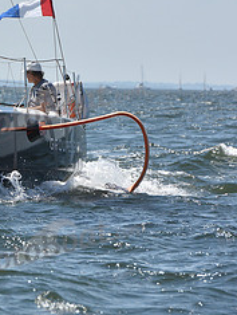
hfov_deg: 3.1
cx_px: -112
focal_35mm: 474
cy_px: 60
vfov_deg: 4.2
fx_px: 4315
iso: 320
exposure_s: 1/1250
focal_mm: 200
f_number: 9
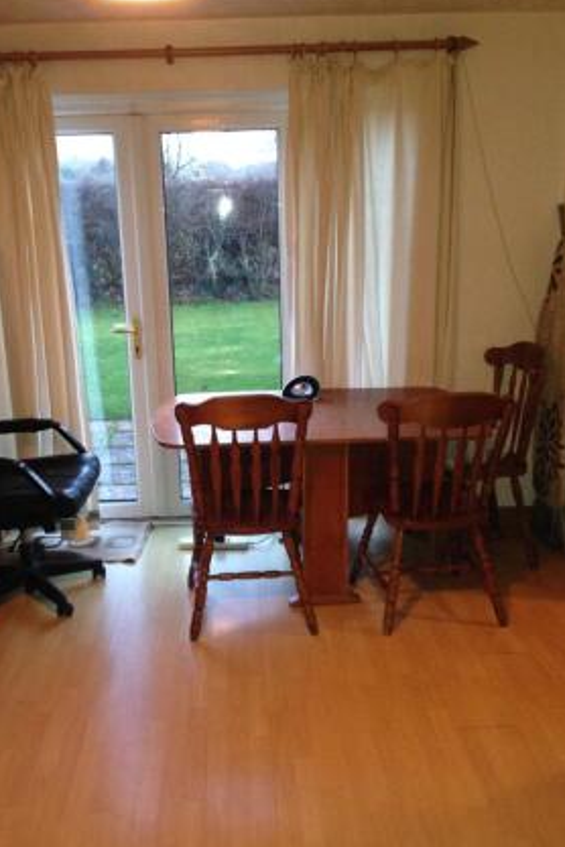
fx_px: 847
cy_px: 430
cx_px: 248
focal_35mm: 36
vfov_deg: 53.1
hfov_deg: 36.8
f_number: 2.4
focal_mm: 4.12
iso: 320
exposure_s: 1/16
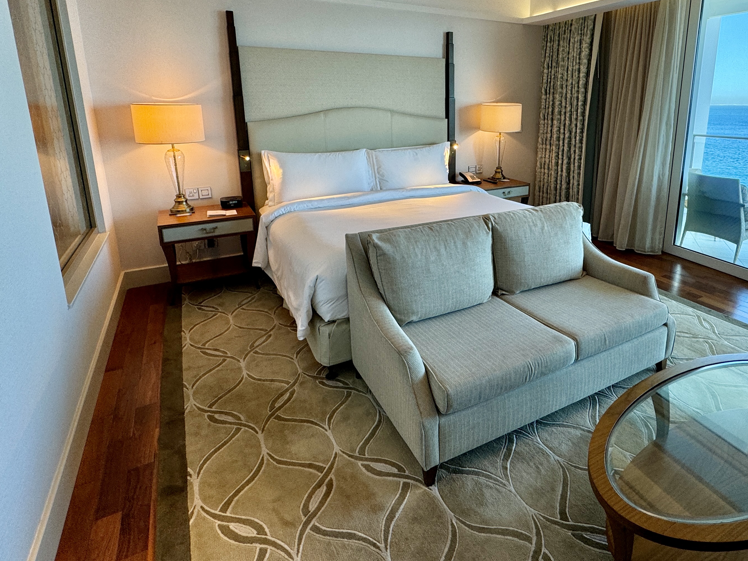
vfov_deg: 62.5
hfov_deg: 78.1
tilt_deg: -14.0
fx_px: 454
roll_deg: -0.4
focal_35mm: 21
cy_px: 206
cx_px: 447
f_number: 2.2
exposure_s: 1/100
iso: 80
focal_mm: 2.22
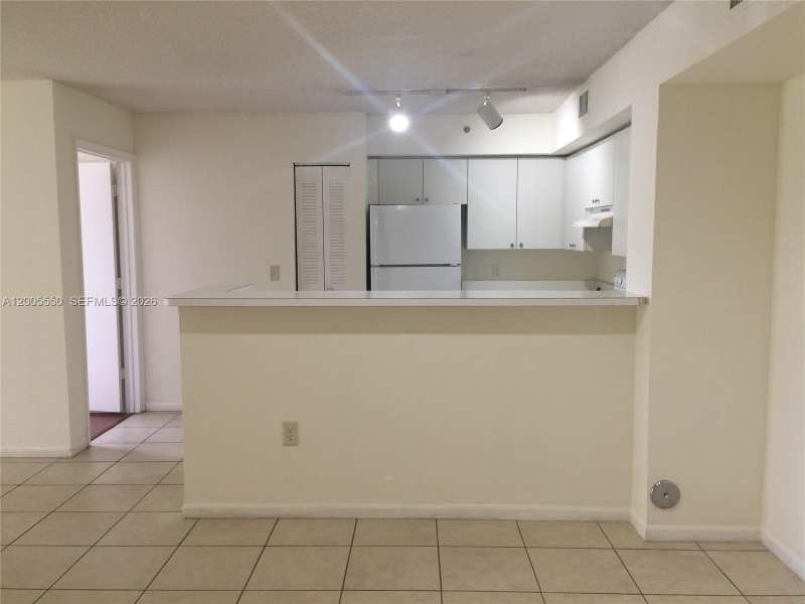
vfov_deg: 48.2
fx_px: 674
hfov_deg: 61.7
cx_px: 402
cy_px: 302
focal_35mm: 29
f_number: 2.2
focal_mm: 4.15
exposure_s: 1/15
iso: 40
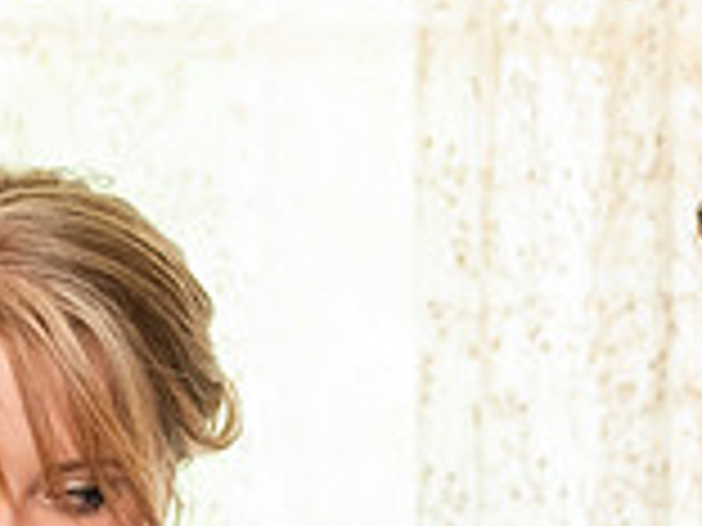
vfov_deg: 5.9
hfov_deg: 7.9
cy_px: 659
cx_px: 472
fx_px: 5070
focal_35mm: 250
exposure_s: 1/200
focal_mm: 70
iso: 1000
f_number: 3.5
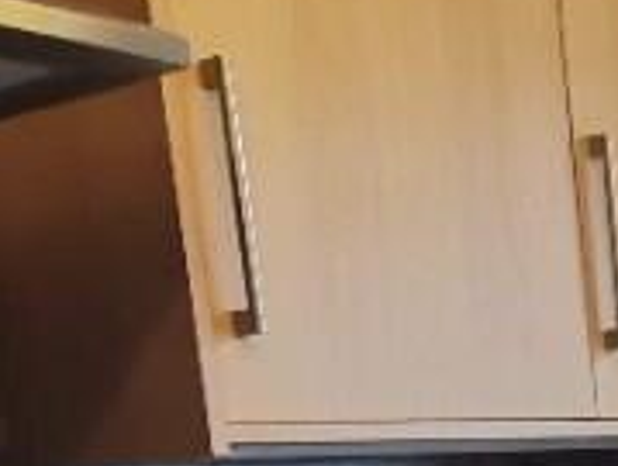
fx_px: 1735
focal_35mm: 97
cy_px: 777
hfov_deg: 17.6
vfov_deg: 14.0
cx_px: 987
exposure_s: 1/50
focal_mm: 2.26
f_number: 2.2
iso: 320
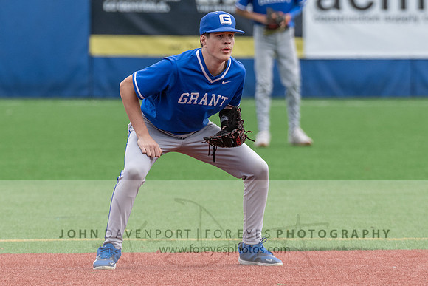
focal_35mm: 728
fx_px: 8659
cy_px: 134
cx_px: 197
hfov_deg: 2.8
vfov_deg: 1.9
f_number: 5.6
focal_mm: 460
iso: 1100
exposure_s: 1/1000
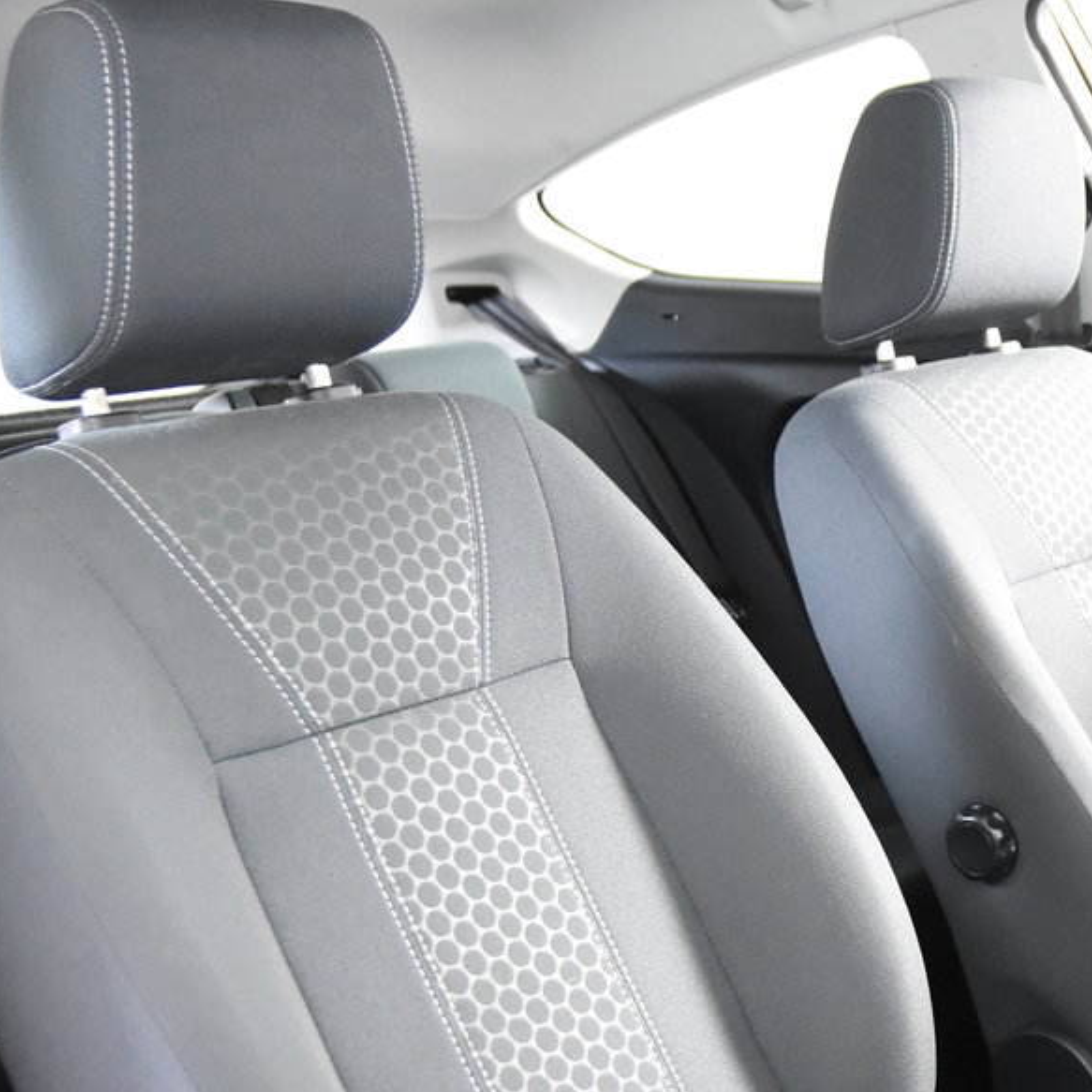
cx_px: 978
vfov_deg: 30.2
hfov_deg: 29.3
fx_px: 1999
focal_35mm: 56
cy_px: 782
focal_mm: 20
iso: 4000
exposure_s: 1/30
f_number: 2.8
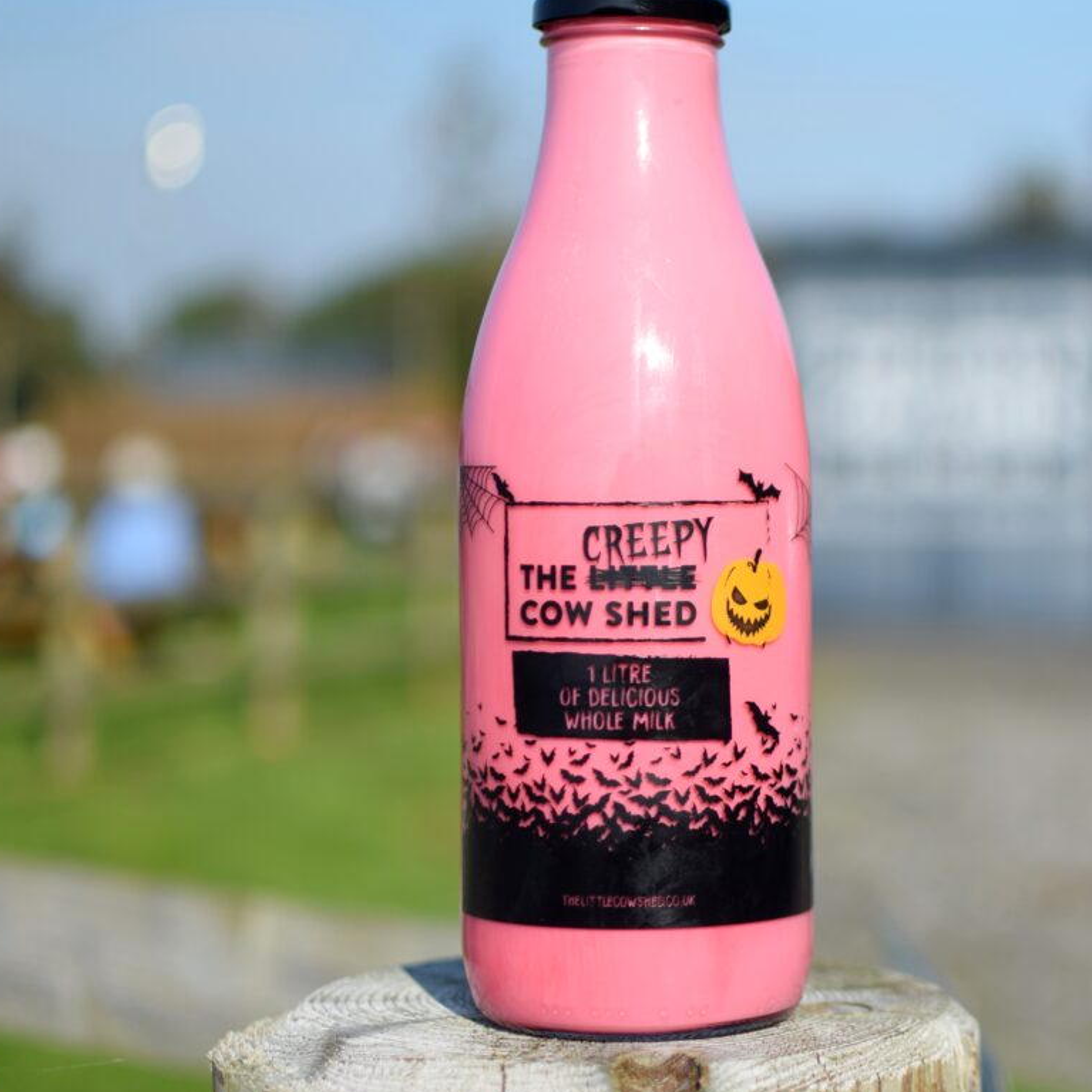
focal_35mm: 84
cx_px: 868
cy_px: 497
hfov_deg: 20.5
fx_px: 2991
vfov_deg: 20.7
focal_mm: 35
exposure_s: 1/4000
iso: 100
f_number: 1.8
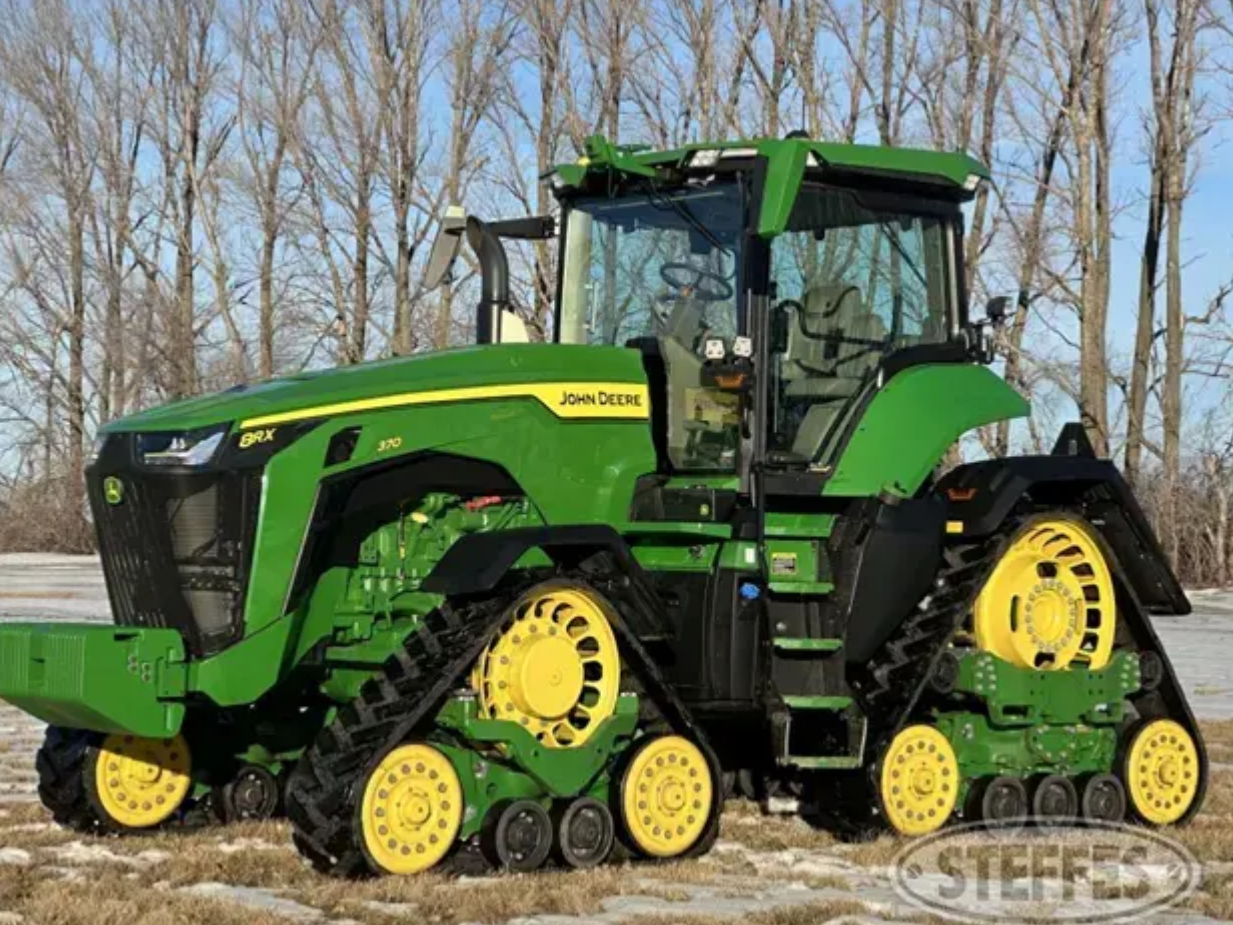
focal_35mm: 80
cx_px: 602
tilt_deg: +2.9
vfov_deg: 18.4
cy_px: 473
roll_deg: -0.9
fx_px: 2850
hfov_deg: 24.4
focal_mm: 9
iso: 32
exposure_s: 1/669
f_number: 2.8
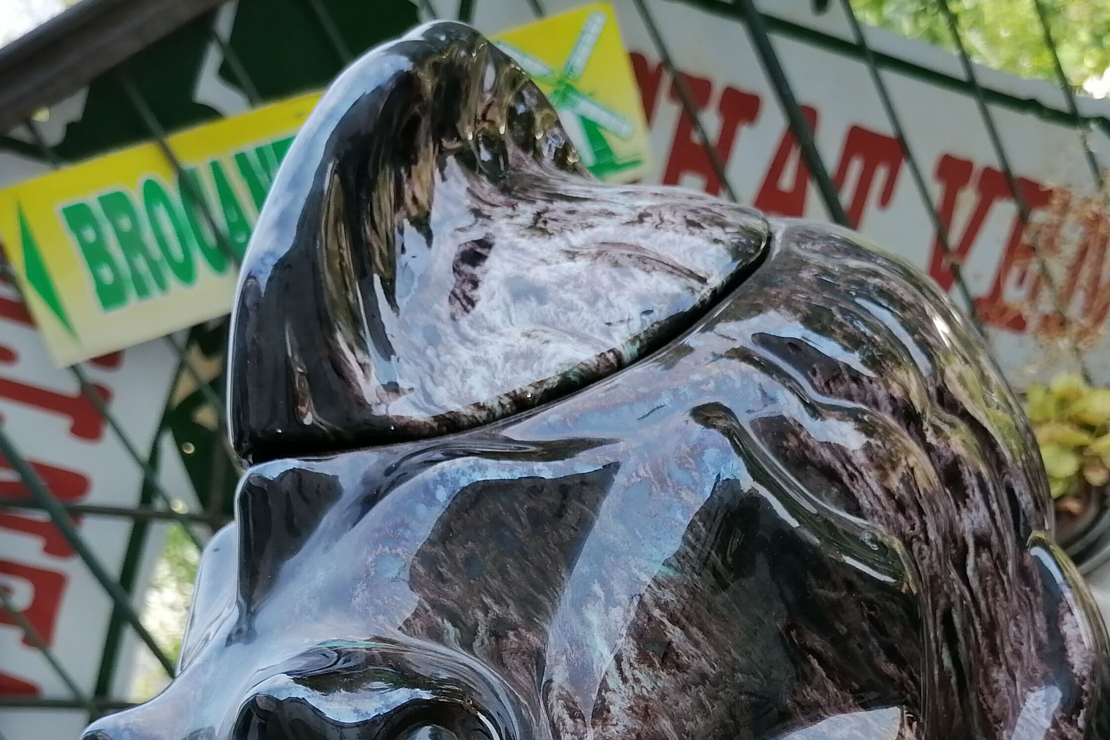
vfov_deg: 26.7
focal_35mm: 48
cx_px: 616
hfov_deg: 41.1
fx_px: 1480
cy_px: 726
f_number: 1.8
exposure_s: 1/399
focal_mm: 5.4
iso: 50
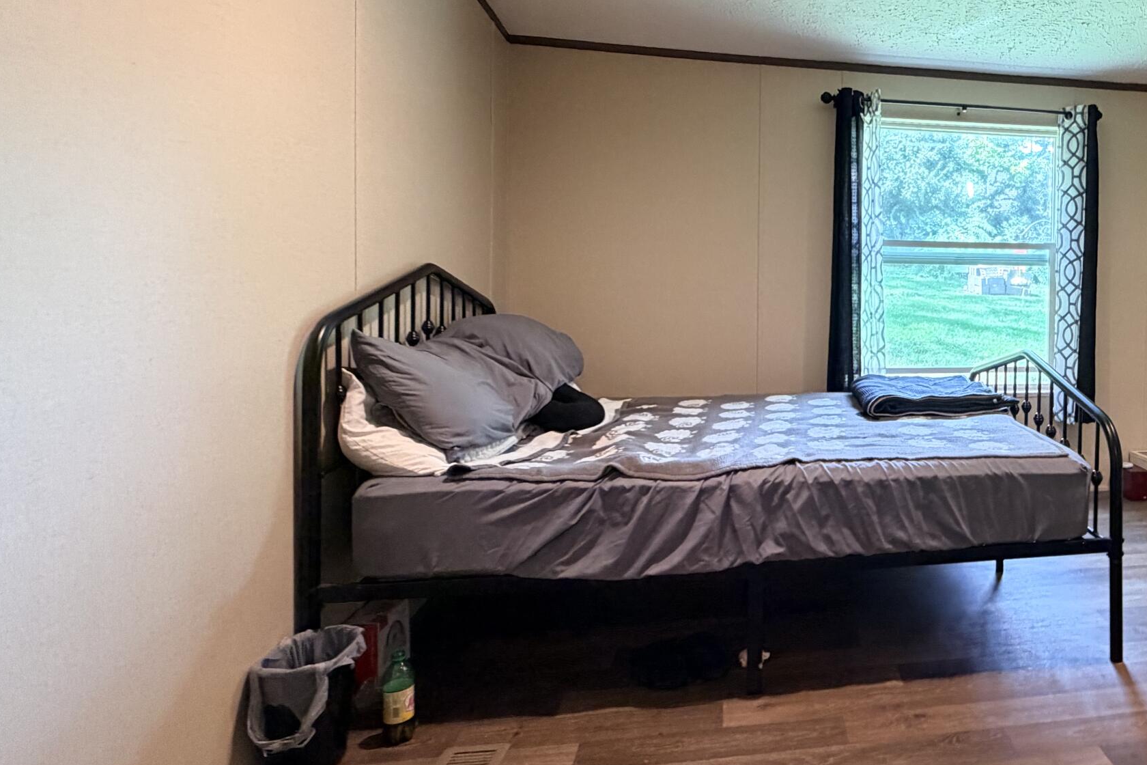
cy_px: 309
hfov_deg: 63.4
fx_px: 828
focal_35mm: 26
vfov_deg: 49.3
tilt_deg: -2.0
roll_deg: -0.6
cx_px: 919
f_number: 2.2
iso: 320
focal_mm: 2.22
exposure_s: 1/60
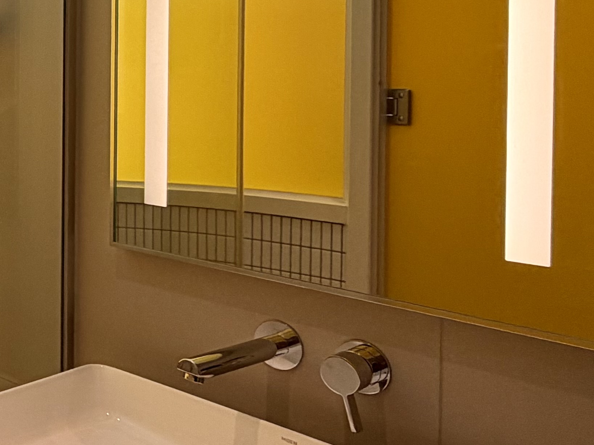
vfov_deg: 28.9
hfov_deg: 31.1
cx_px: -161
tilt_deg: -0.5
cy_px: 78
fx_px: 841
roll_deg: +0.1
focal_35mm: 49
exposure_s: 1/100
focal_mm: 2.22
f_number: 2.2
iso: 50
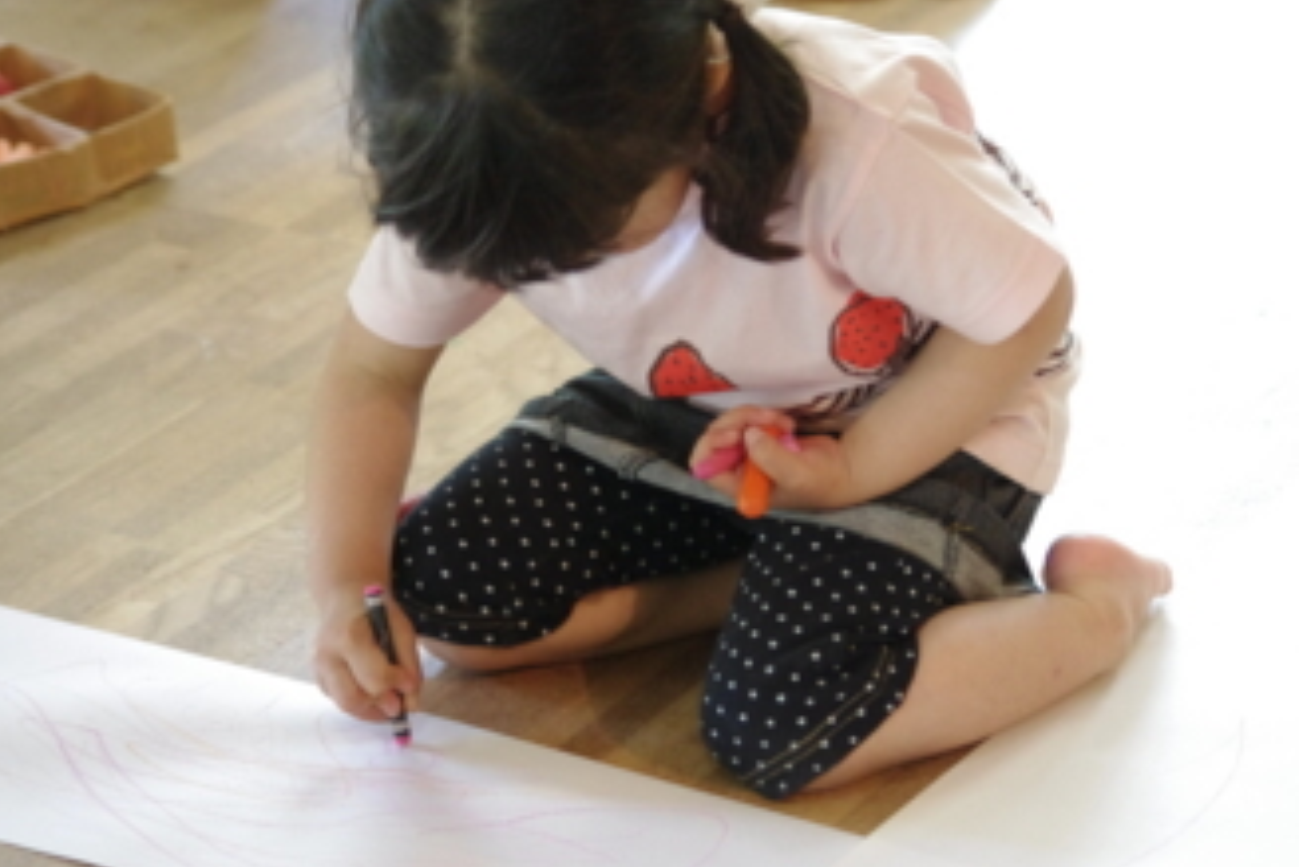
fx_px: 5812
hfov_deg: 12.8
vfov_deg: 8.5
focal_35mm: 161
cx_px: 681
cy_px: 485
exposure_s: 1/50
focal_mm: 87.5
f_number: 5
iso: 3200
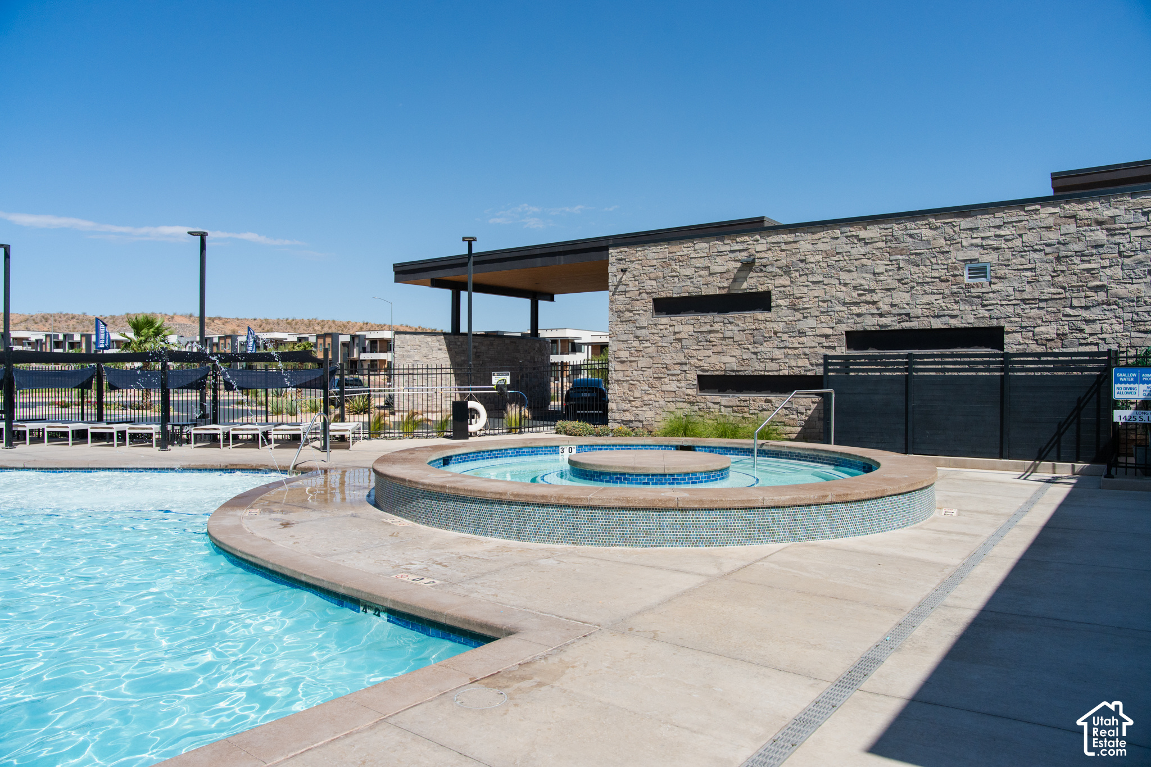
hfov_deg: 73.7
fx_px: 767
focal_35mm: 24
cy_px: 384
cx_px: 576
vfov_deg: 53.1
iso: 400
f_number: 5.6
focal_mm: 24
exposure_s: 1/4000
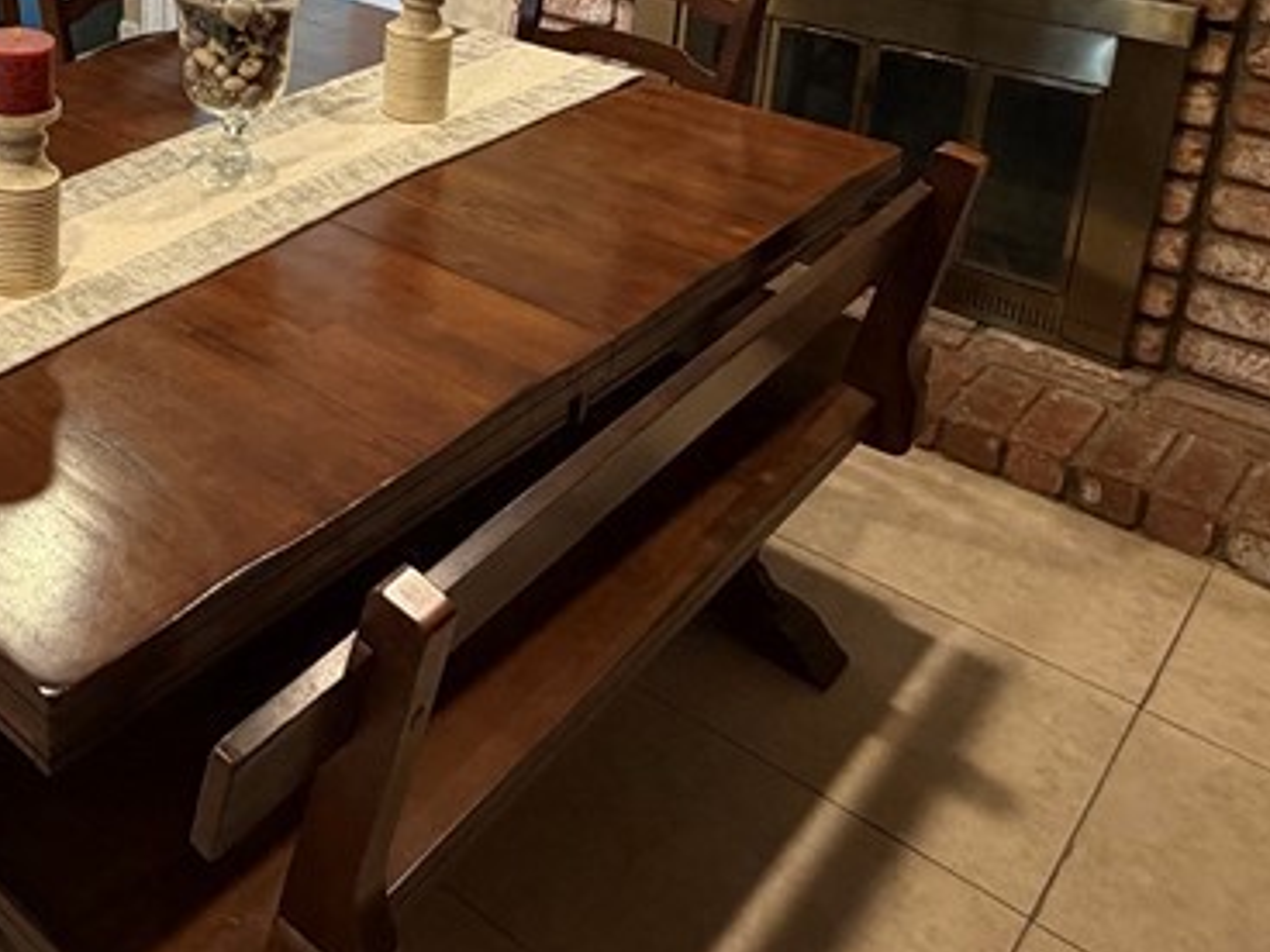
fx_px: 1431
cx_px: -41
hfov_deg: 40.8
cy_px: -62
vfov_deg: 32.9
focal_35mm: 39
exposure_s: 1/60
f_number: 2.2
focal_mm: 2.22
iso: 320
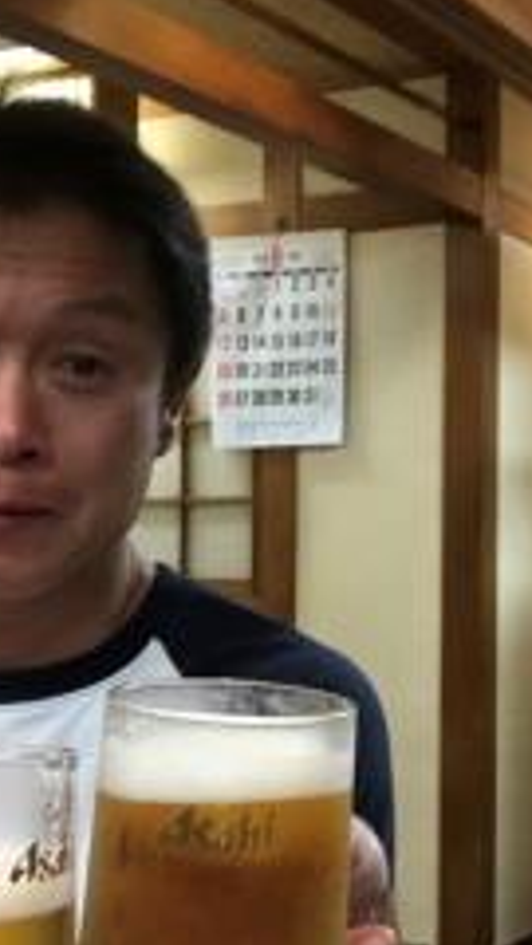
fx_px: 1630
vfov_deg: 32.3
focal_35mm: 65
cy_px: 520
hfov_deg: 18.3
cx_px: 439
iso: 125
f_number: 2.2
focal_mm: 2.87
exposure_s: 1/30
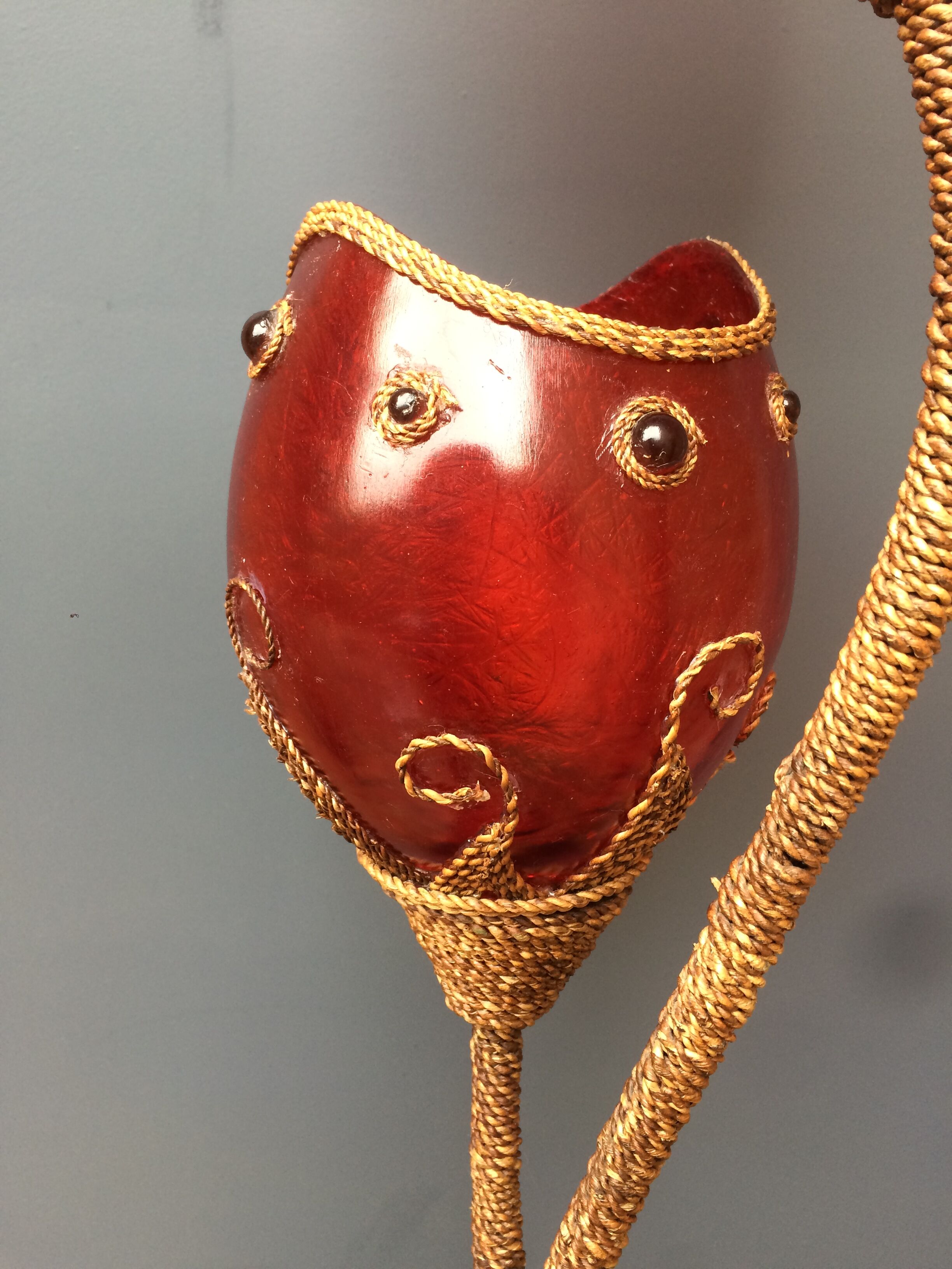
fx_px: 1063
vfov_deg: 61.7
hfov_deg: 48.2
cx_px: 476
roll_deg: -3.0
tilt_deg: -25.5
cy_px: 634
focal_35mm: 29
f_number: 2.2
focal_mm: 4.15
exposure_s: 1/33
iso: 64
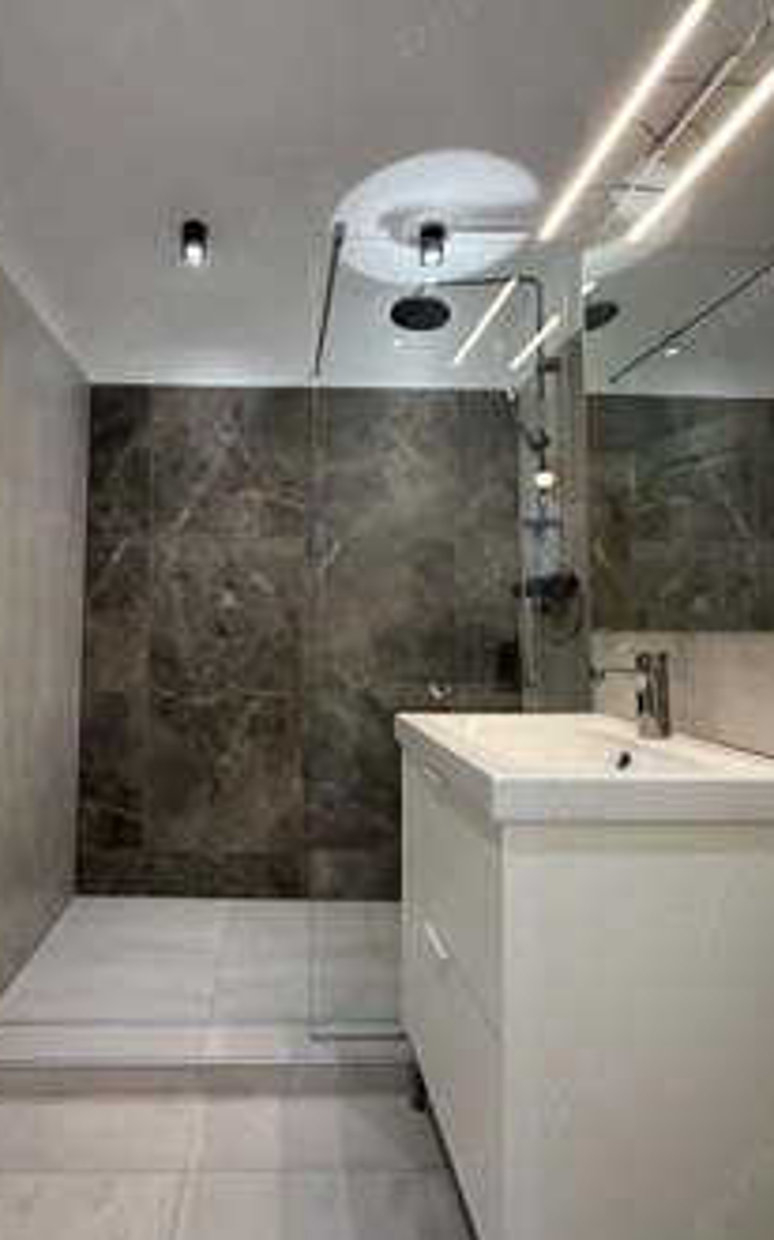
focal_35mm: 18
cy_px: 597
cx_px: 297
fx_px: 608
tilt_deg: +2.6
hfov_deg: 64.1
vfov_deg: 91.1
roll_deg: +0.2
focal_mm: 2.22
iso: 160
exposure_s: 1/100
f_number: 2.2
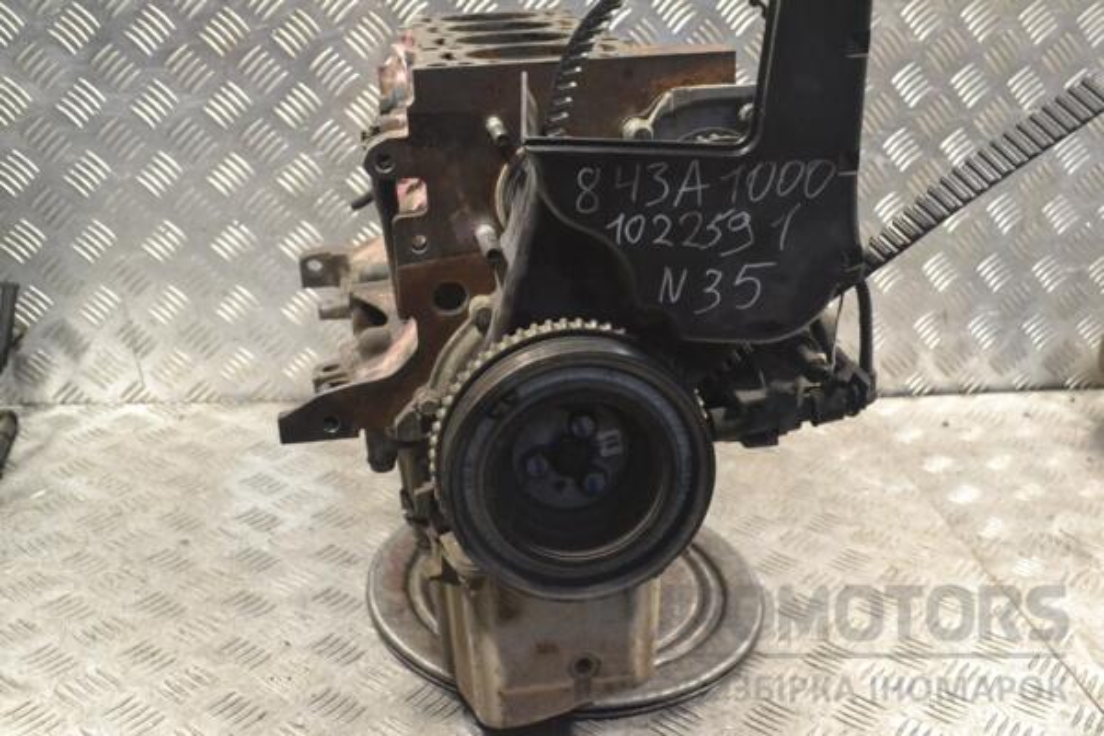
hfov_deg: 46.4
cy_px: 368
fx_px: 1288
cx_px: 552
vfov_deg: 31.9
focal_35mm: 42
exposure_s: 1/200
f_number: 7.1
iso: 3200
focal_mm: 28
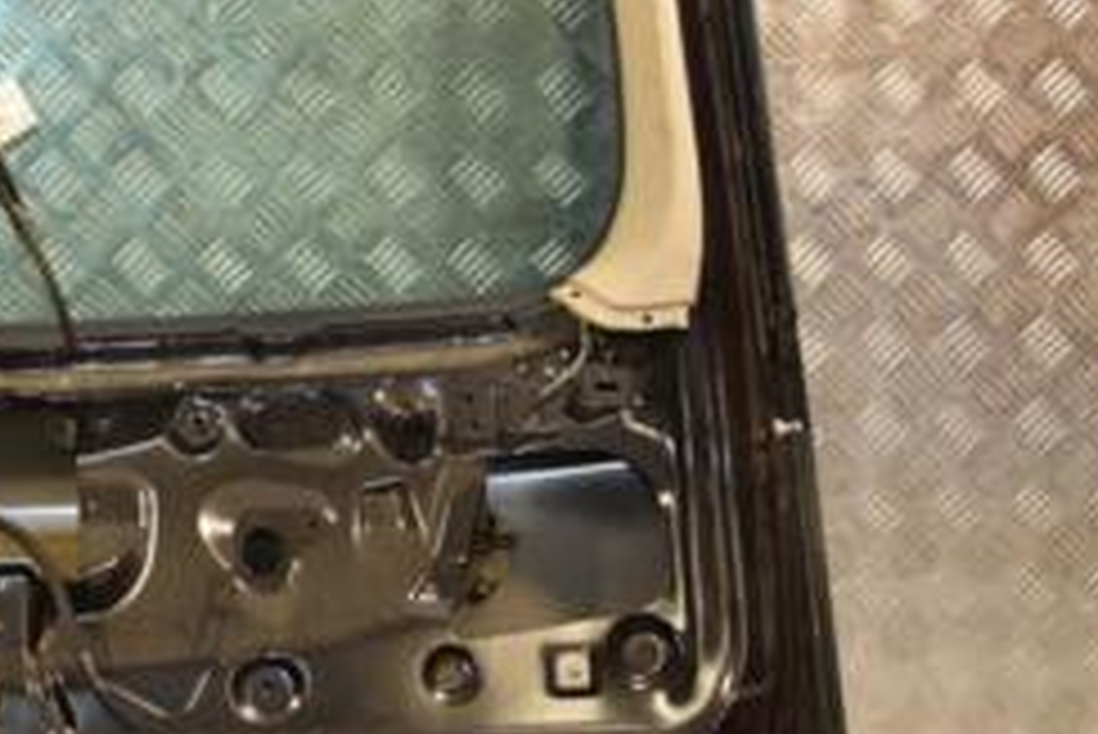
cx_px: 58
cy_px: 239
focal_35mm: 81
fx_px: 2472
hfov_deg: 24.2
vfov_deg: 16.8
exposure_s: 1/160
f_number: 5
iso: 800
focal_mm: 22
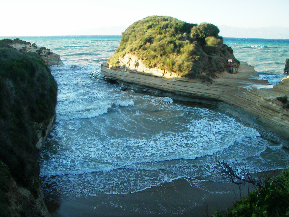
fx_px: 301
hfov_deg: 51.4
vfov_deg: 39.7
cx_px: 144
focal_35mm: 36
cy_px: 108
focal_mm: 6
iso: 50
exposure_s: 1/160
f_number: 2.8
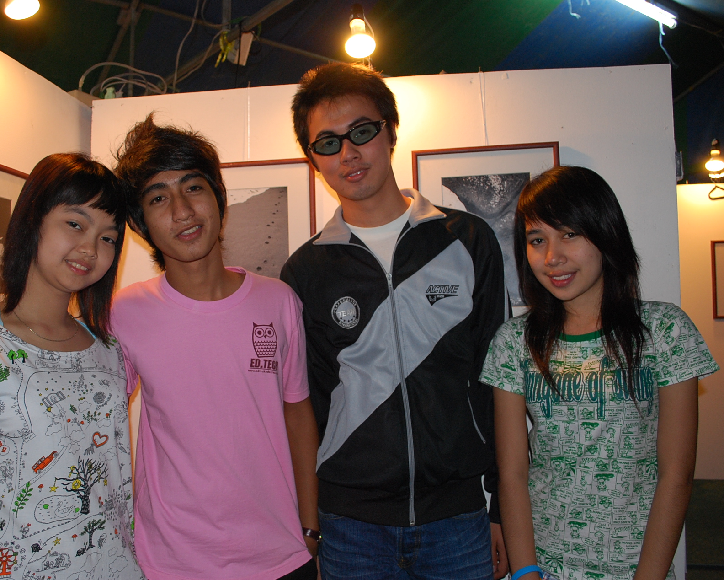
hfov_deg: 57.0
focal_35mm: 31
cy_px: 293
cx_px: 316
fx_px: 664
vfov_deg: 47.1
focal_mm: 18
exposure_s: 1/40
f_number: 4
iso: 400
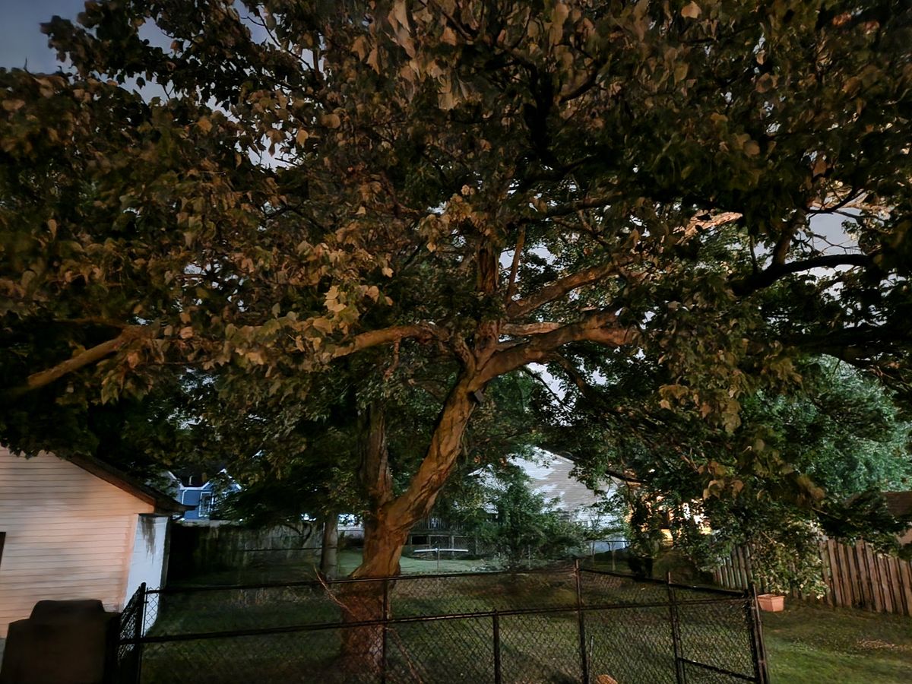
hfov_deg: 73.9
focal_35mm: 23
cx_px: 456
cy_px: 342
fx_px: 606
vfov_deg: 58.9
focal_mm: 5.4
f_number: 1.8
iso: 2000
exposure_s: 1/2
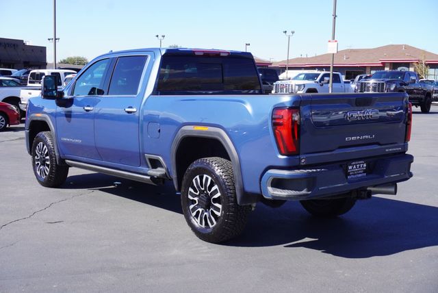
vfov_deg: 28.1
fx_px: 585
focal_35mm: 48
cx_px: 219
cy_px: 146
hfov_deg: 41.1
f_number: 9
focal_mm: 32
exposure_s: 1/100
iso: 100
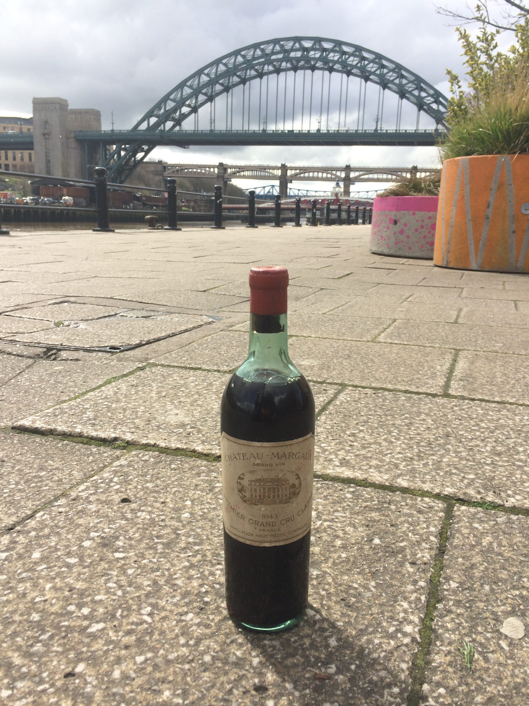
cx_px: 264
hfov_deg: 48.2
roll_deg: +1.9
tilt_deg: -11.8
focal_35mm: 29
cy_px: 353
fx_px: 591
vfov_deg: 61.7
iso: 32
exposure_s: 1/1053
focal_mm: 4.15
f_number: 2.2
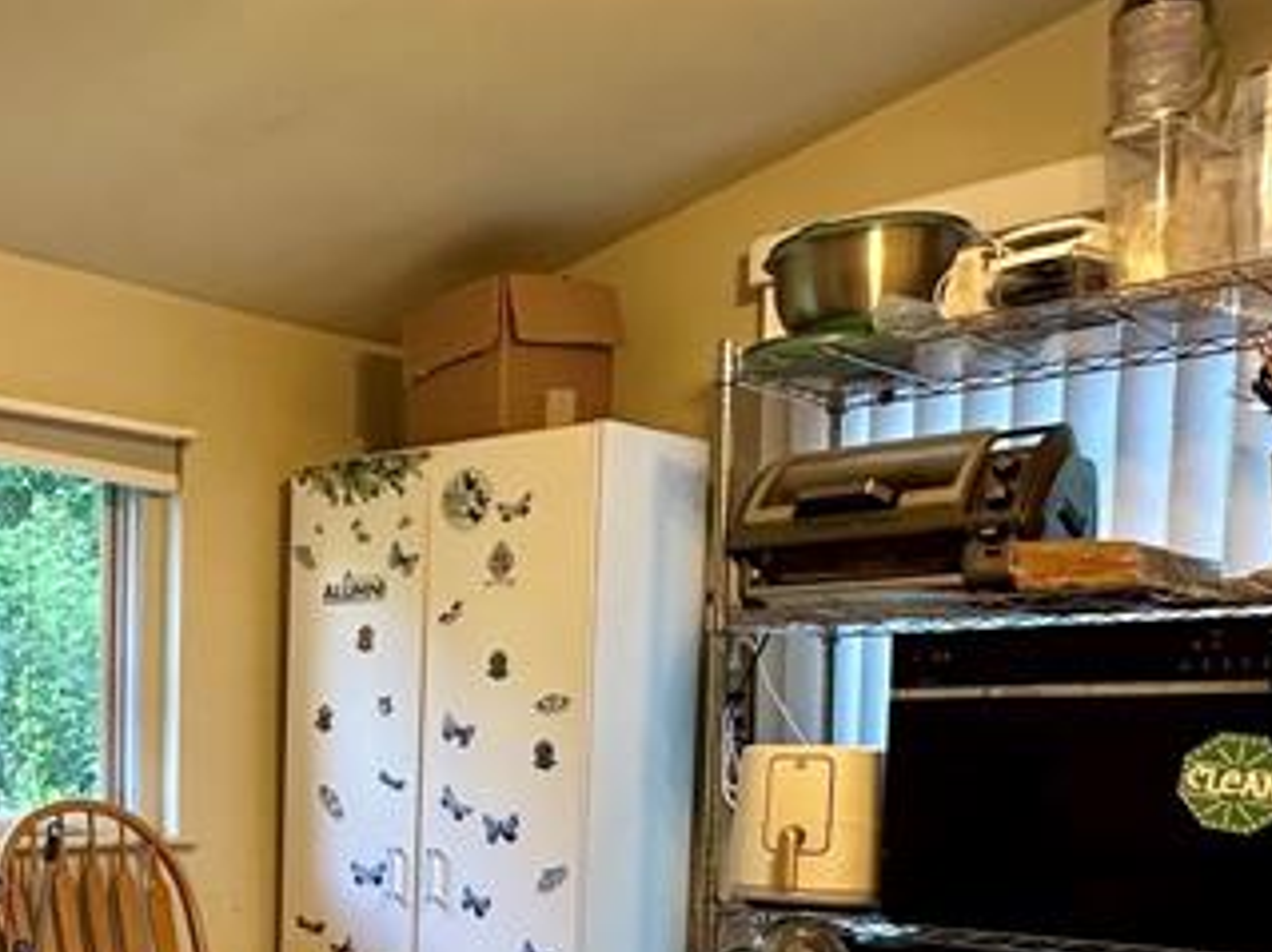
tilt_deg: -2.6
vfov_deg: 31.0
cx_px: 52
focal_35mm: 45
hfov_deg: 38.2
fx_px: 1653
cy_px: 817
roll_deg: -1.1
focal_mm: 2.22
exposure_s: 1/60
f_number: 2.2
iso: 320
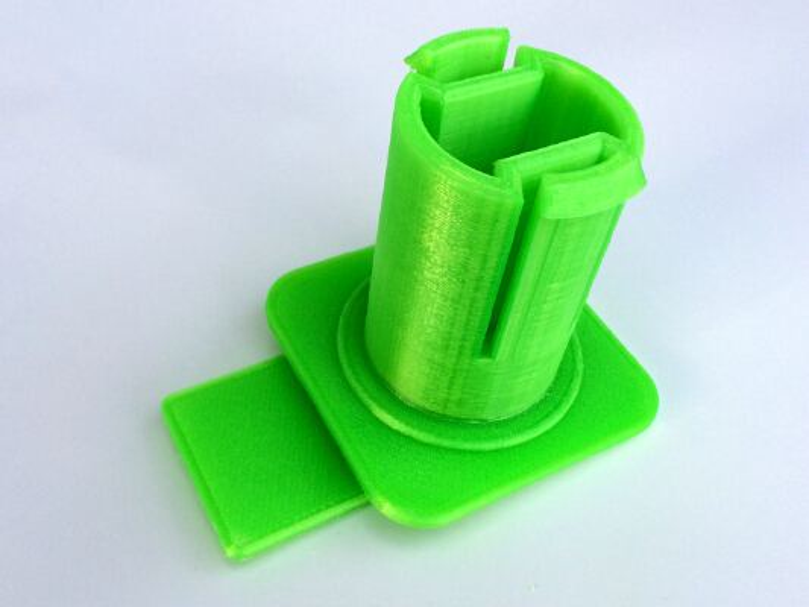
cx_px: 404
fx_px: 678
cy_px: 304
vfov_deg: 48.2
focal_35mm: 29
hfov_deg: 61.6
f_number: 2.2
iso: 32
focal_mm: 4.15
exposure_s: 1/348
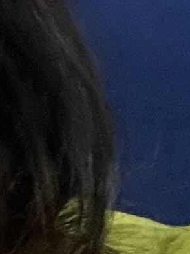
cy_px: 87
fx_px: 1730
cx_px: -372
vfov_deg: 8.4
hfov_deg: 5.9
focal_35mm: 236
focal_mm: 2.71
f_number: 2.2
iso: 320
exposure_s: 1/60
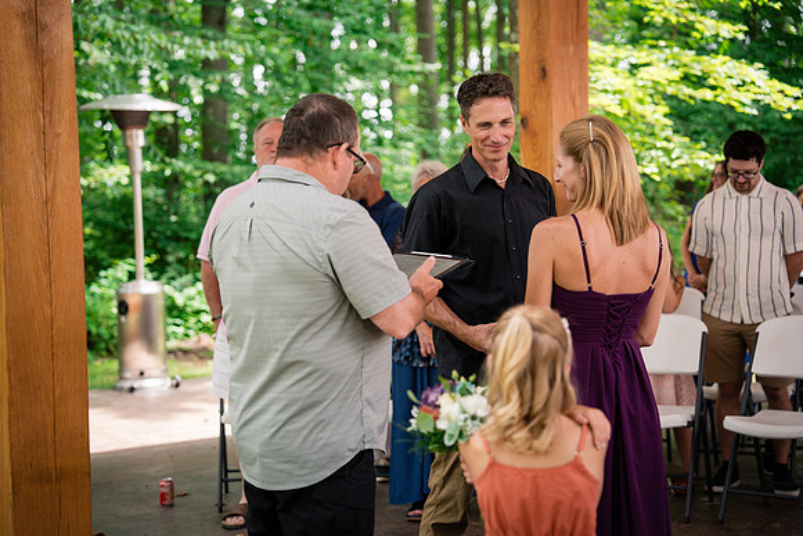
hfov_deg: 28.8
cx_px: 402
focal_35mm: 70
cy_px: 268
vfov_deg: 19.5
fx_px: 1562
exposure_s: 1/400
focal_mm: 70
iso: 400
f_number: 2.8
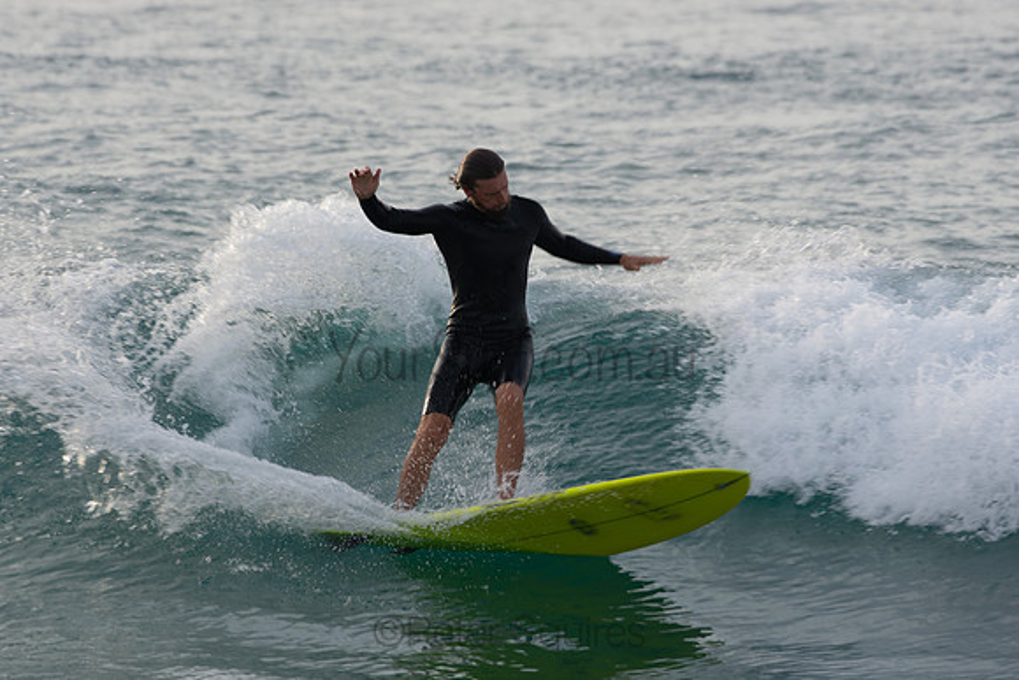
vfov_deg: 2.6
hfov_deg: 3.9
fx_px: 14863
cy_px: 340
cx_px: 510
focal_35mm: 525
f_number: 6.3
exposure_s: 1/200
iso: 100
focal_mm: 350
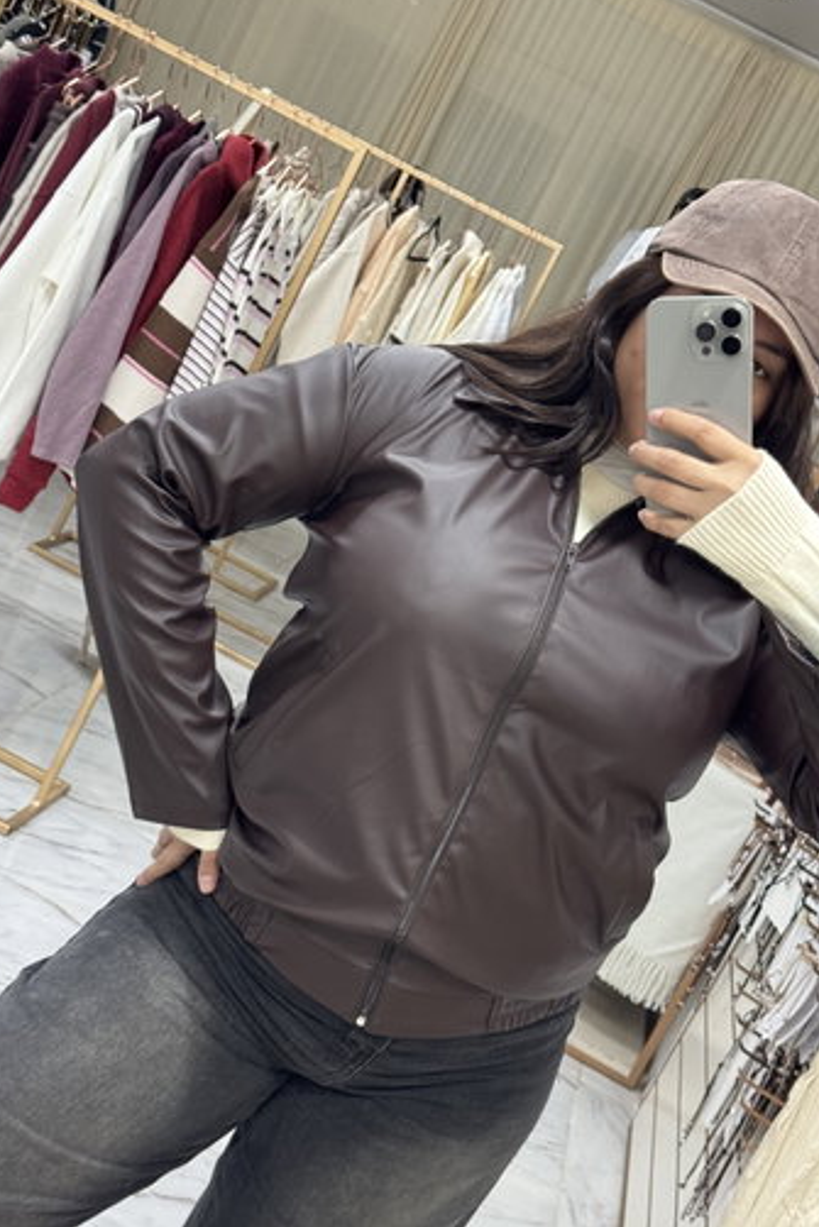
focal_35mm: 53
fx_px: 1807
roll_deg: -27.1
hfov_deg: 25.5
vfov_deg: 37.5
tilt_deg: -10.4
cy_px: 578
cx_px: 450
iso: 320
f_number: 1.78
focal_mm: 6.76
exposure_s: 1/33
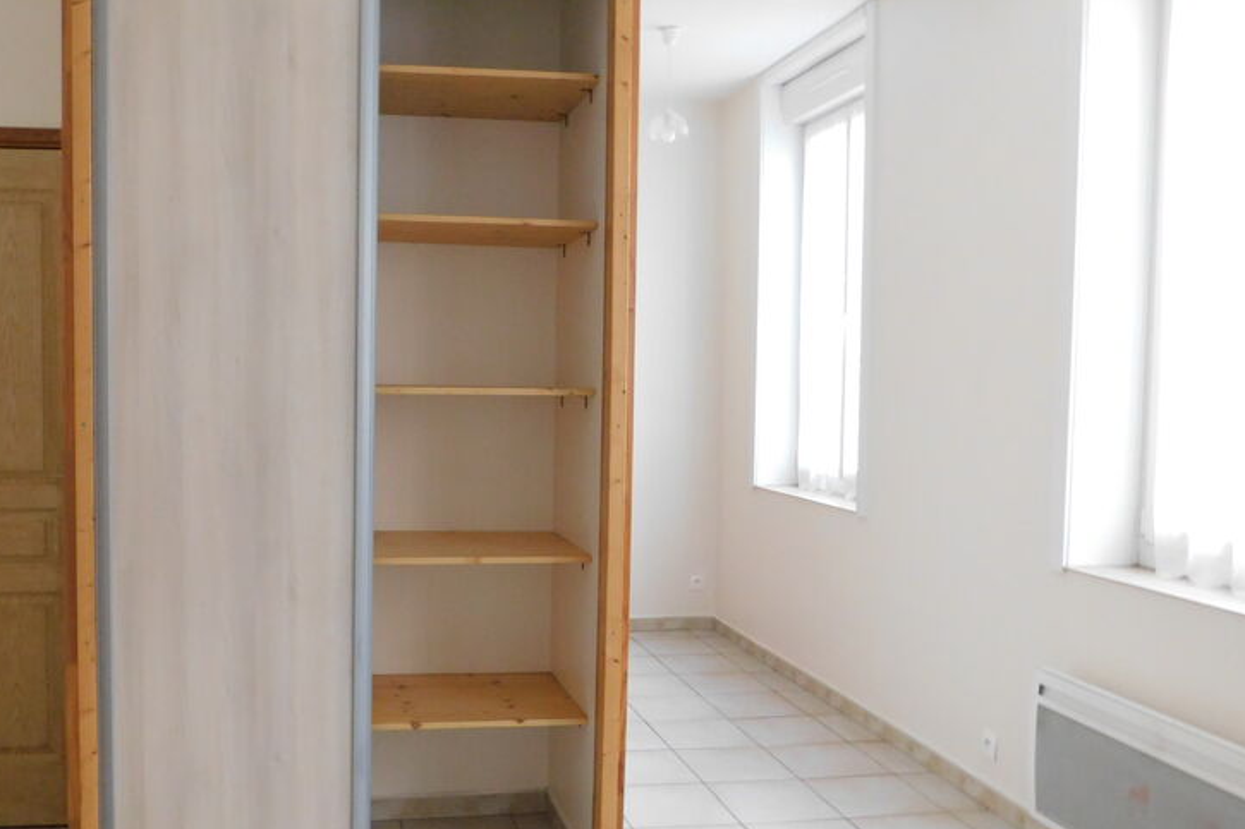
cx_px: 462
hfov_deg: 56.5
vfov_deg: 39.9
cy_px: 434
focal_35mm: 33
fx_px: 1141
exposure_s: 1/20
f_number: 3
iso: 400
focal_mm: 4
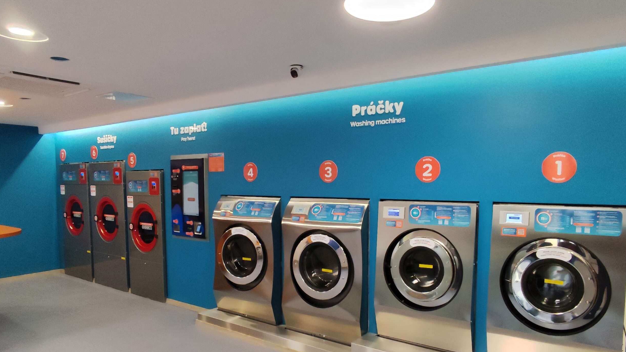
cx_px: 320
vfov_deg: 45.5
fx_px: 415
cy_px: 222
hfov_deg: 74.0
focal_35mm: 25
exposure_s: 1/50
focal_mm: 1.65
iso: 100
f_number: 2.2
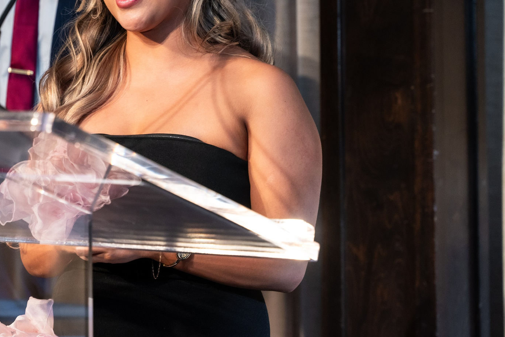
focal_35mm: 120
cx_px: 40
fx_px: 1684
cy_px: 49
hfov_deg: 16.8
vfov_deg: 11.4
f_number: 4
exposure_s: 1/160
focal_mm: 64.5
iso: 800
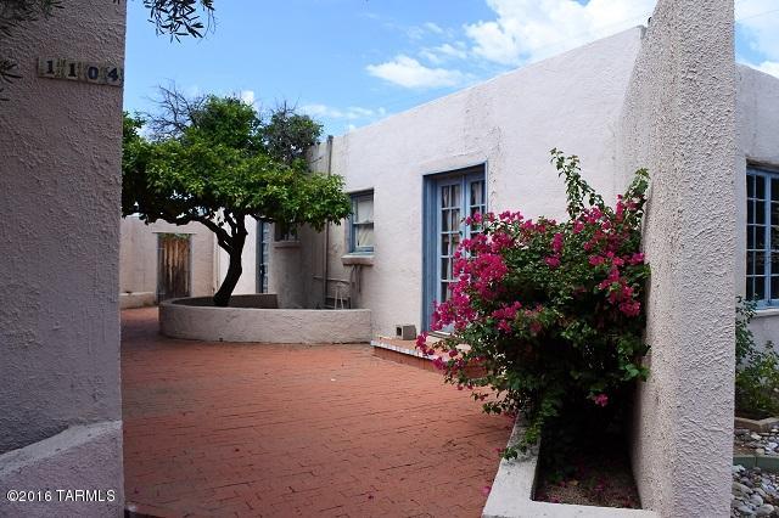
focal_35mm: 27
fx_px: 584
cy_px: 259
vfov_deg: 47.9
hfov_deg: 67.4
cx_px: 390
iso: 160
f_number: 4.5
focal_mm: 10
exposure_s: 1/640
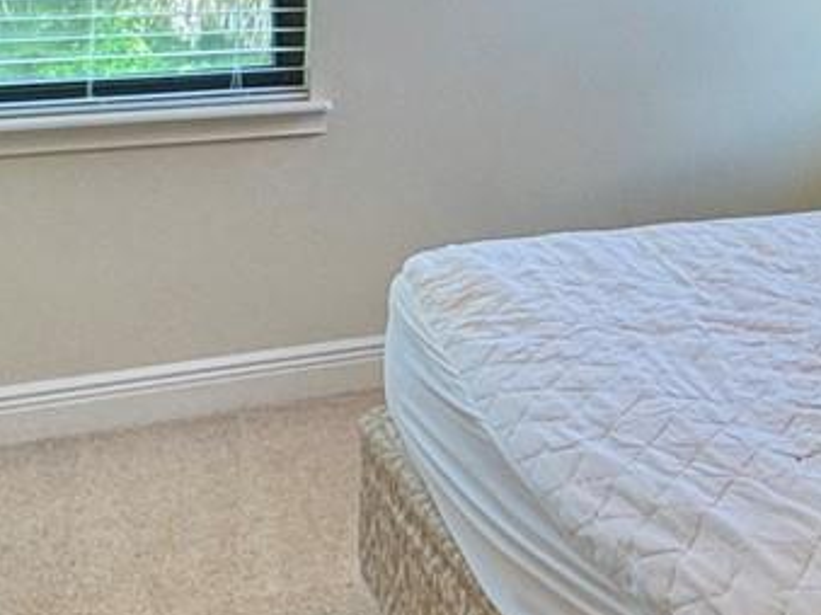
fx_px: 1565
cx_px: 889
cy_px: -47
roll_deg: -1.5
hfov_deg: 27.1
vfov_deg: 21.2
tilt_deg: -3.7
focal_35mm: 66
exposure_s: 1/120
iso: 100
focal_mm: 2.22
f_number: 2.2
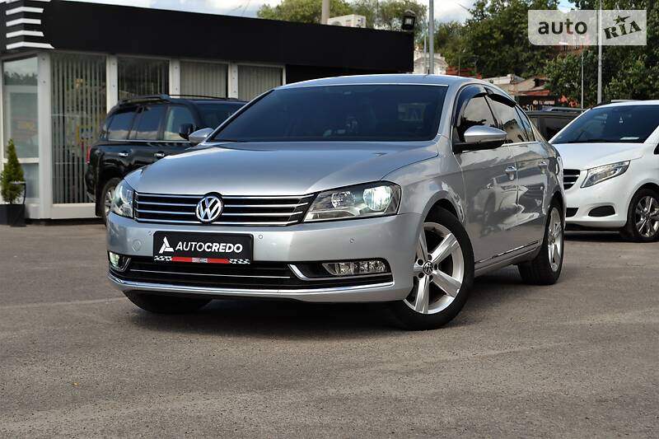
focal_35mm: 60
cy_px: 220
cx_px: 330
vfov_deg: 22.6
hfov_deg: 33.4
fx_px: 1098
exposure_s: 1/200
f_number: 7.1
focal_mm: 40
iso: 100
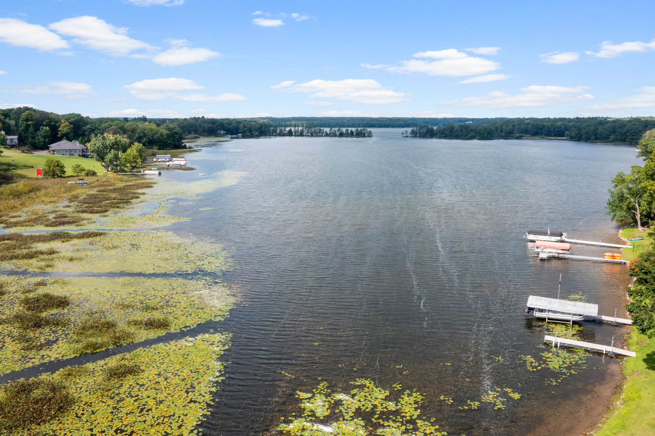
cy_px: 218
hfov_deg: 65.5
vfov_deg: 46.4
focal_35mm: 28
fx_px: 509
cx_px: 328
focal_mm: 10.26
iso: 100
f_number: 9
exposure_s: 1/160
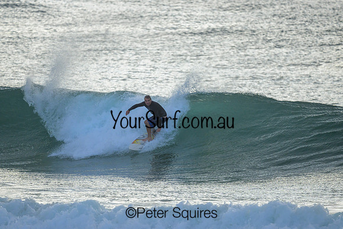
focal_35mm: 800
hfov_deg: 2.6
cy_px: 114
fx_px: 7624
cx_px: 172
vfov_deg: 1.7
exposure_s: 1/2500
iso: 800
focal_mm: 800
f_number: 6.3
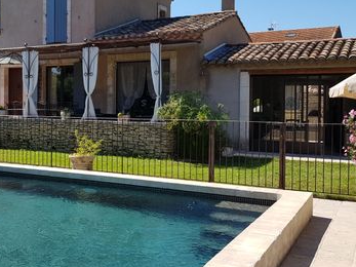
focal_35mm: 45
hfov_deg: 40.7
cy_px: 114
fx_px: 463
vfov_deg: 32.1
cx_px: 81
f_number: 1.7
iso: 40
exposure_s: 1/1772
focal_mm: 4.2
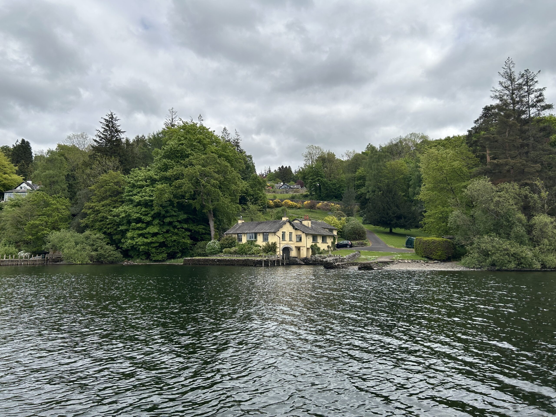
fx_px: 418
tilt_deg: +7.9
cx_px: 278
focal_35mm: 26
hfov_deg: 67.3
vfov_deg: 53.1
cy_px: 208
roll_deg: +0.0
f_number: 1.5
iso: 50
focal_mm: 5.7
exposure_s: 1/4115
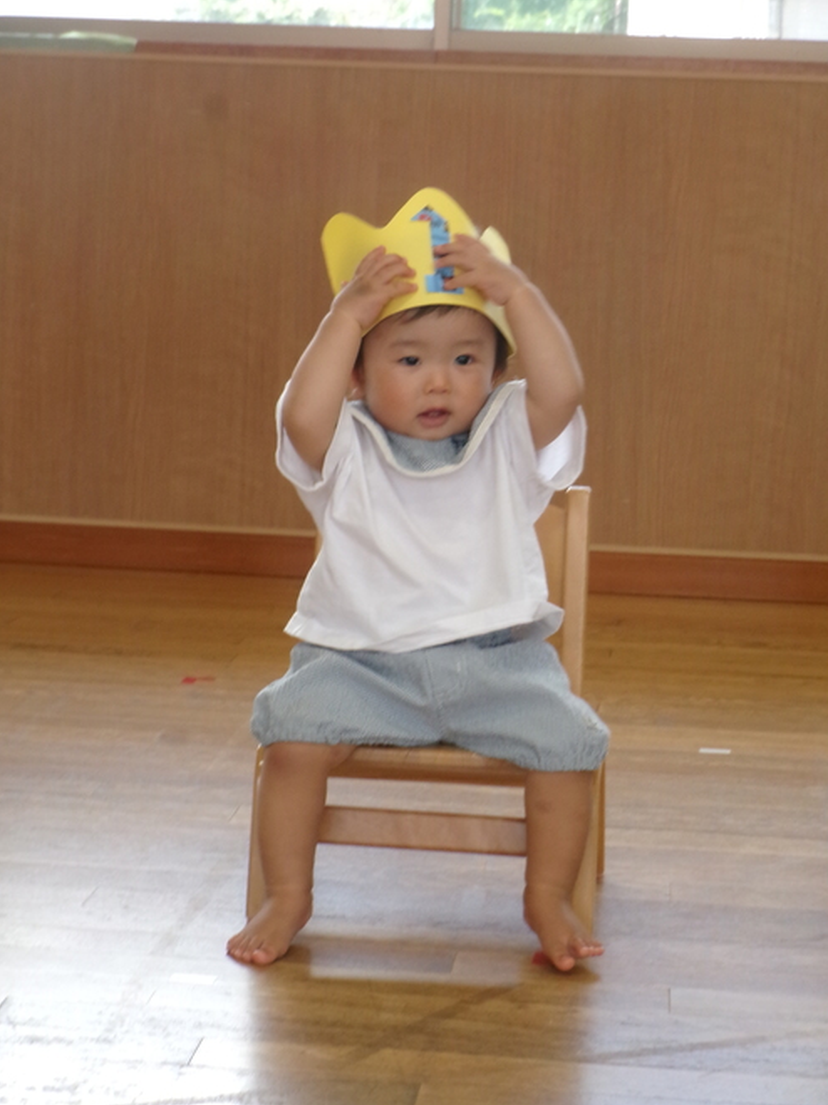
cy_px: 557
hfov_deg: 15.4
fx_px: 3063
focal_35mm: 96
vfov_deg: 20.4
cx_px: 417
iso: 246
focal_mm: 16.9
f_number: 5.8
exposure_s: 1/60
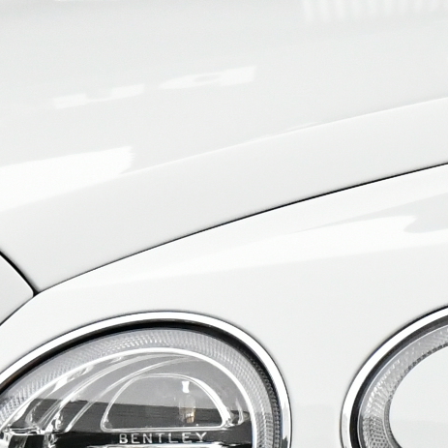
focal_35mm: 536
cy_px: 607
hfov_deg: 3.3
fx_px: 7848
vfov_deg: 3.3
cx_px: -128
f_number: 8
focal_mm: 70
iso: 3200
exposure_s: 1/400
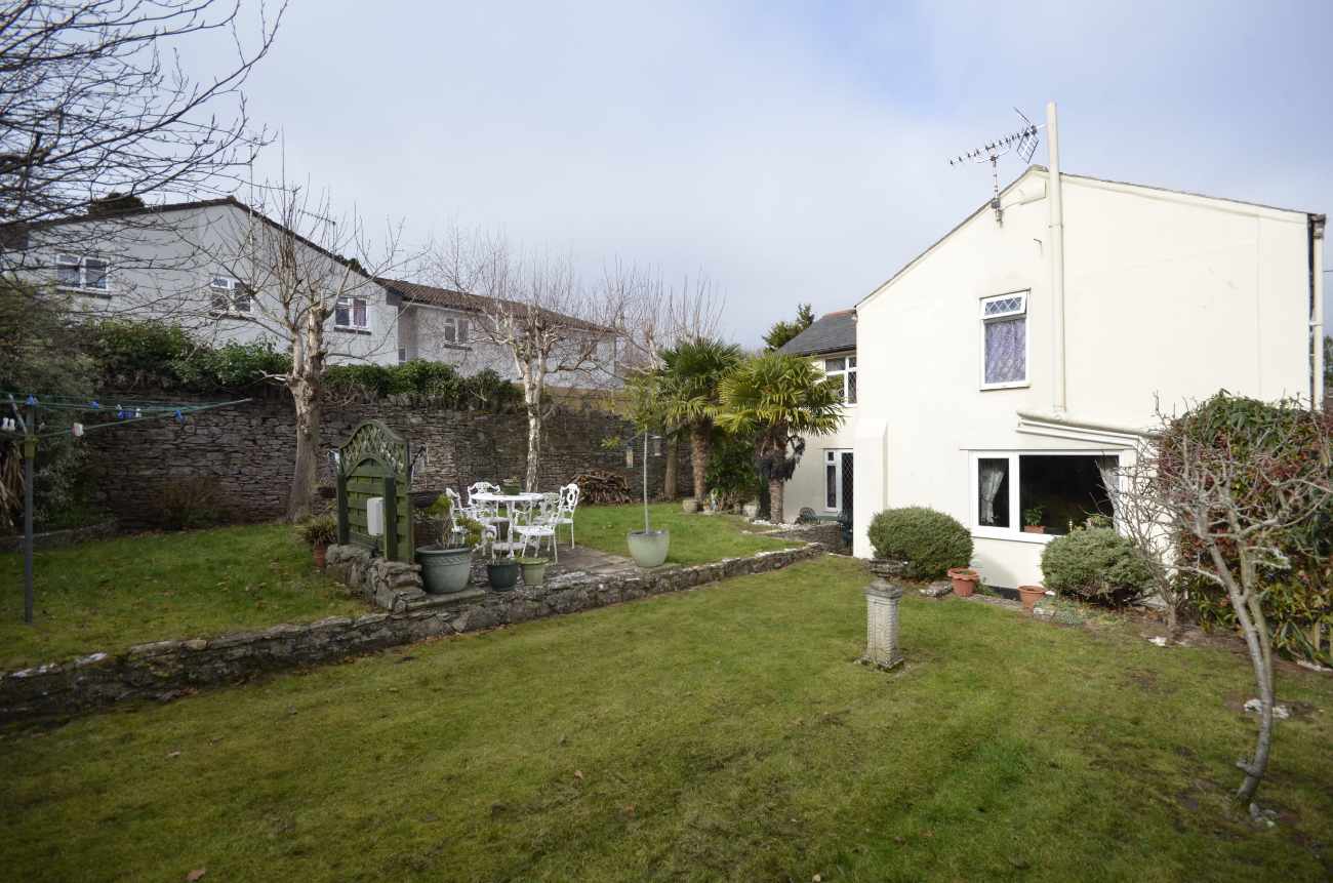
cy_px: 442
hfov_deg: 100.5
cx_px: 666
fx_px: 554
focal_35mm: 15
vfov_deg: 77.1
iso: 180
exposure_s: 1/250
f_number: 8
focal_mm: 10
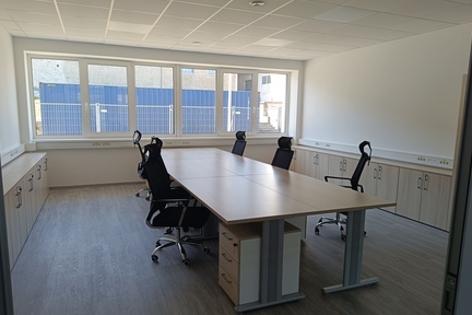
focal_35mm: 26
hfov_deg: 69.4
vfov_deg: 49.5
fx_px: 341
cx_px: 227
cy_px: 167
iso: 93
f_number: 1.88
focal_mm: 5.59
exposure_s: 1/101
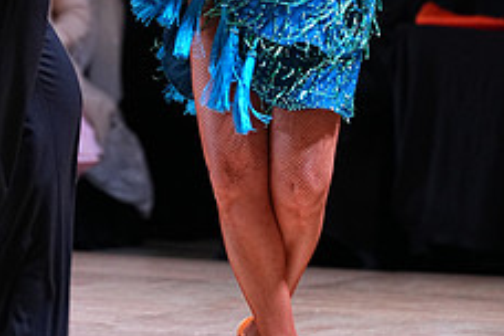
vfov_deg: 2.9
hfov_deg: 4.3
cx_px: 231
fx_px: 6719
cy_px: -91
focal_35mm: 480
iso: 2000
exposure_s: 1/400
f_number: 4
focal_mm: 189
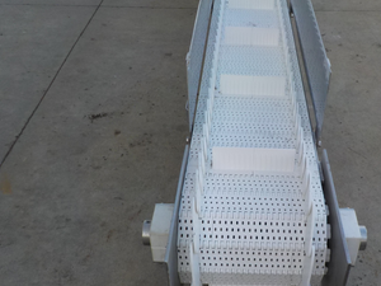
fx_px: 440
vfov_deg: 35.6
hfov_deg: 46.1
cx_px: 253
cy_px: 189
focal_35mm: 40
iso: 125
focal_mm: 4.1
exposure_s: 1/160
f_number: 3.3
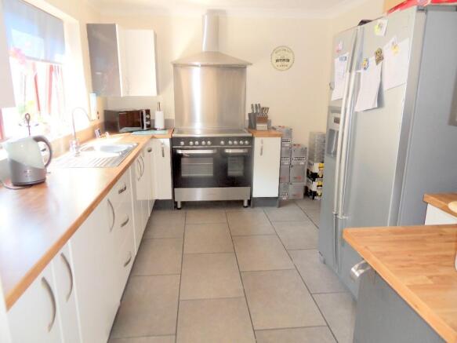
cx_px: 228
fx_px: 317
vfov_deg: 56.8
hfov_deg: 71.6
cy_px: 172
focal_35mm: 24
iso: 120
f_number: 3.3
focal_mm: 4.2
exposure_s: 1/30
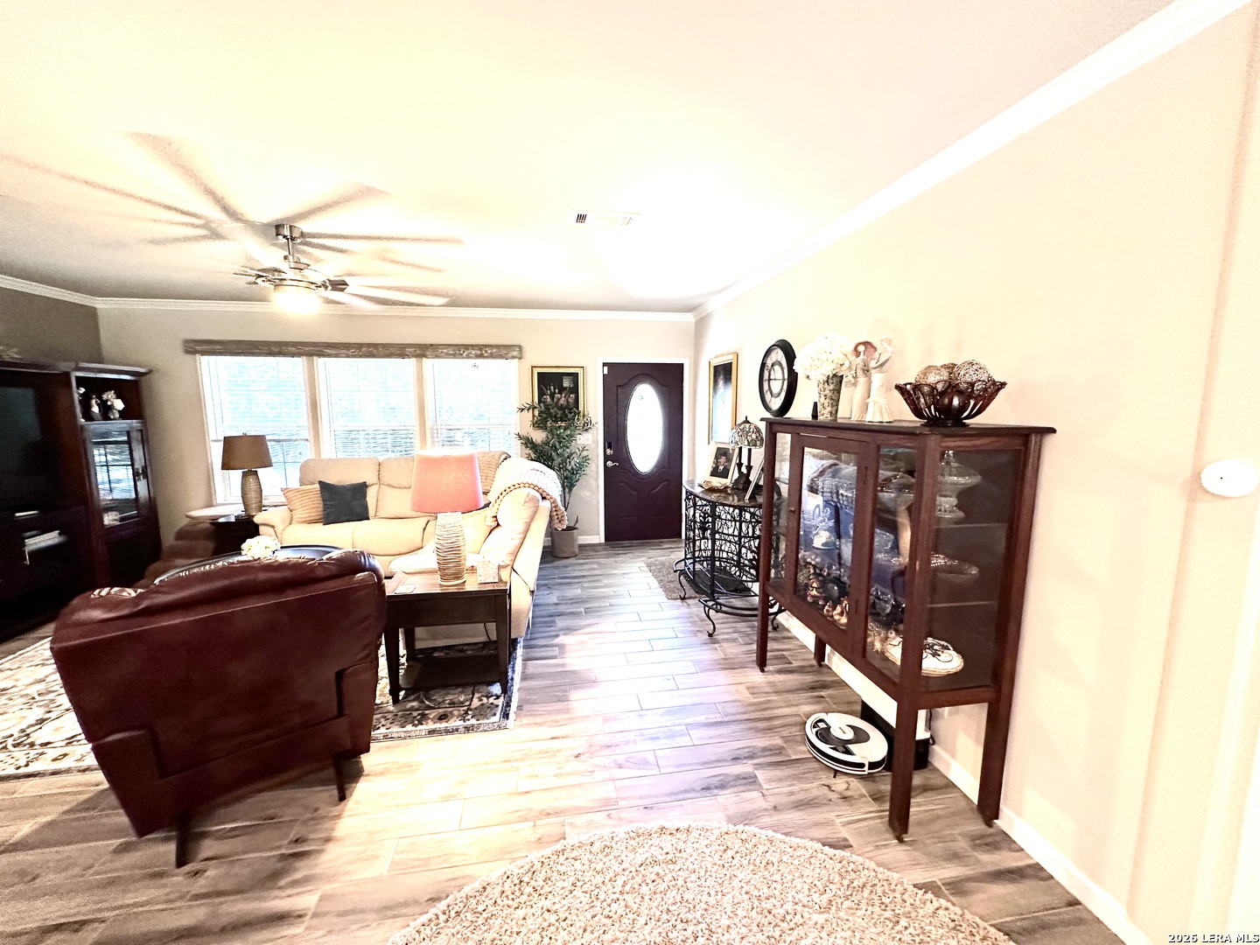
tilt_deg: -7.5
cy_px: 472
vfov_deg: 85.7
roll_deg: +0.5
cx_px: 630
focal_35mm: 14
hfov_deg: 102.1
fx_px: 510
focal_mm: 2.22
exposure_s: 1/60
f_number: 2.2
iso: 640
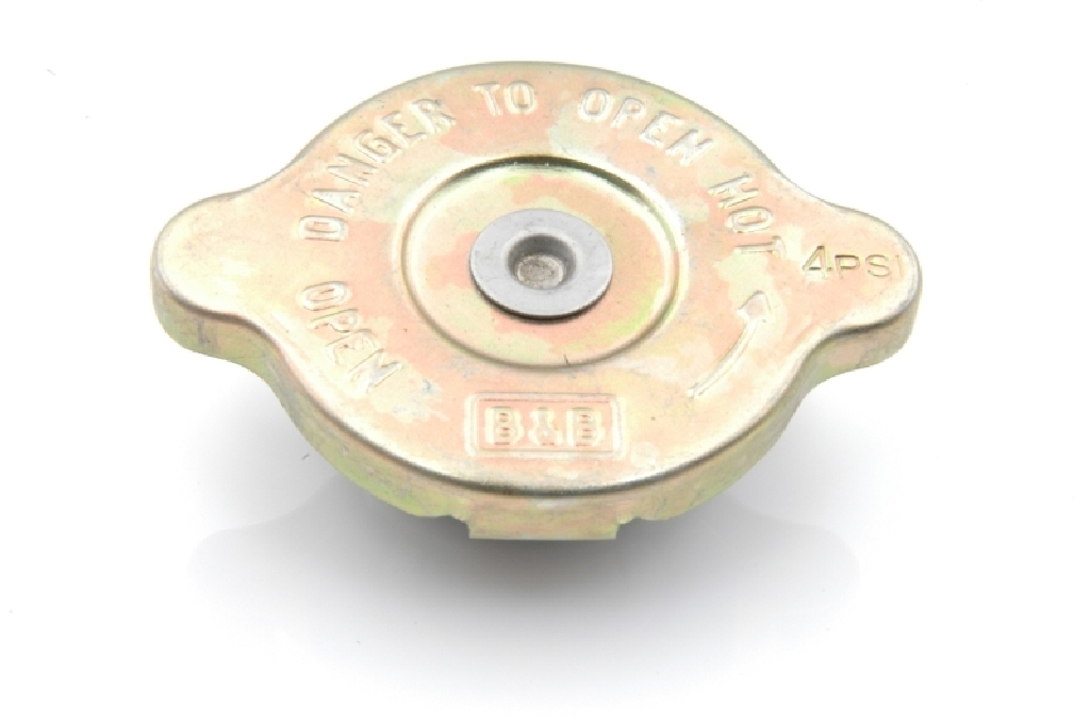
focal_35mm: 66
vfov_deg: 20.5
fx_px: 1995
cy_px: 362
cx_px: 545
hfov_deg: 30.6
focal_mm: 44
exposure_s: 1.3
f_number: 29
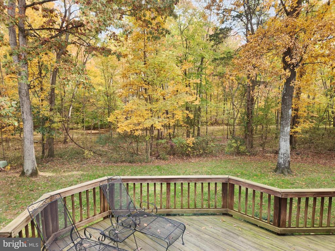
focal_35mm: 23
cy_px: 126
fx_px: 223
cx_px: 168
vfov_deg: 58.9
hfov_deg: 73.9
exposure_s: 1/180
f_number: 1.8
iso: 50
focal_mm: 5.4
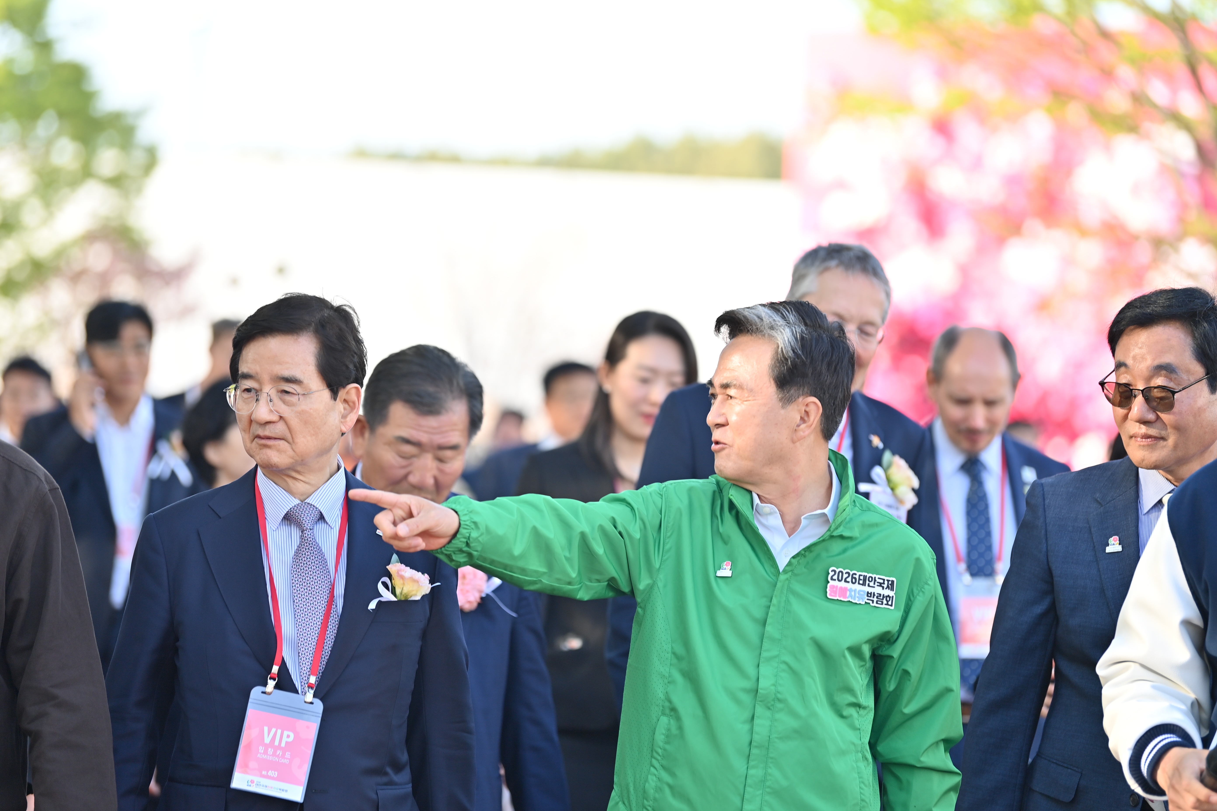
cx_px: 608
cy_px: 406
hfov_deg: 13.7
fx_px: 5070
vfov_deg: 9.1
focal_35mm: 150
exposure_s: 1/200
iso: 100
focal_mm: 150
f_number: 3.2
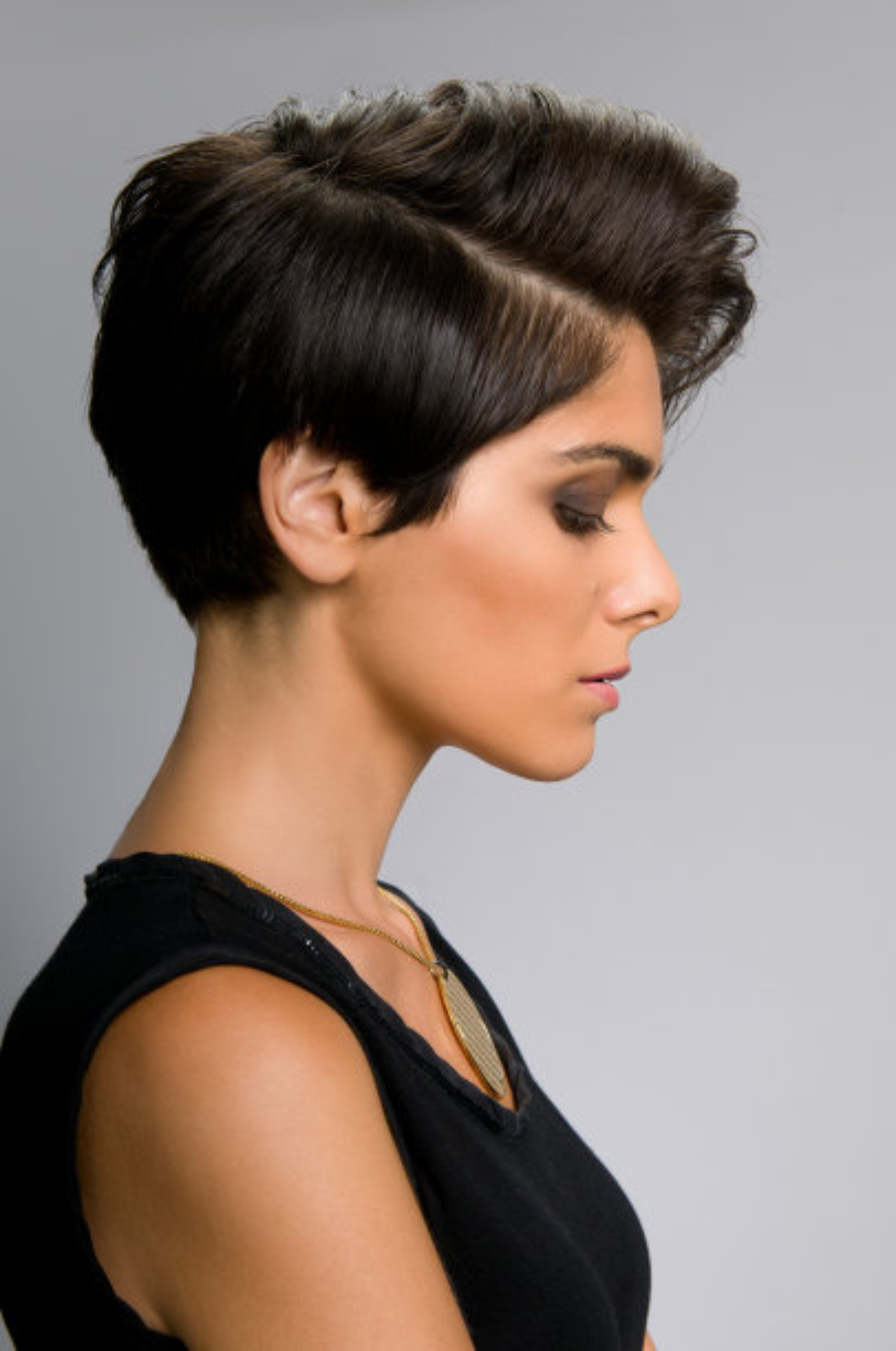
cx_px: 448
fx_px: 2697
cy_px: 676
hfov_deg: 18.9
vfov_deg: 28.1
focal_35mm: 72
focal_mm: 48
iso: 200
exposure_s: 1/200
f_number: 8
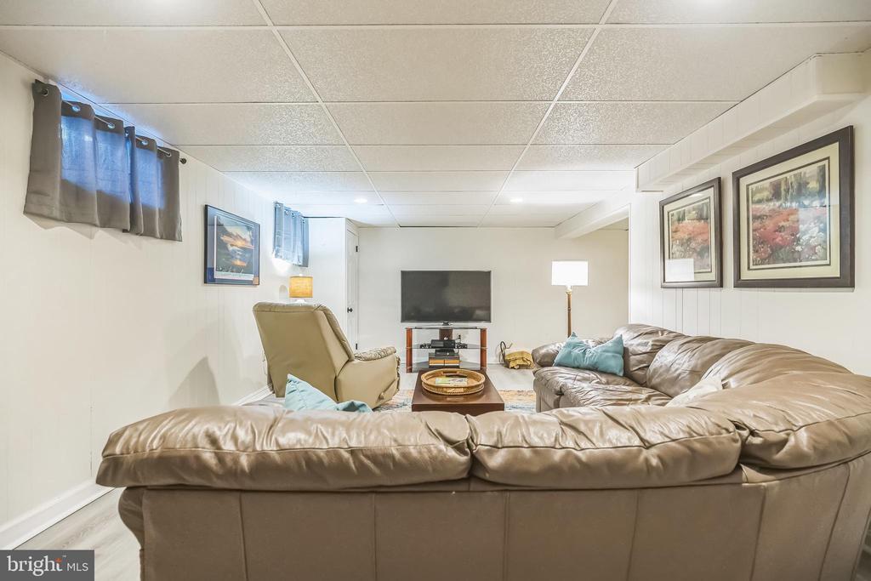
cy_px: 290
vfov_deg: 73.8
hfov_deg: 96.7
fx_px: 387
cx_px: 436
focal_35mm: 16
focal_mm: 16
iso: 4000
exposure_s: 1/60
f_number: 4
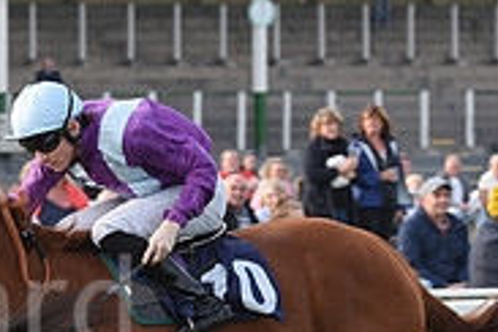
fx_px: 5256
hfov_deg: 5.4
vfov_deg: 3.6
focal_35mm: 380
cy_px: 328
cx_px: -215
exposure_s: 1/1000
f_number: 5.6
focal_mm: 120
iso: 640
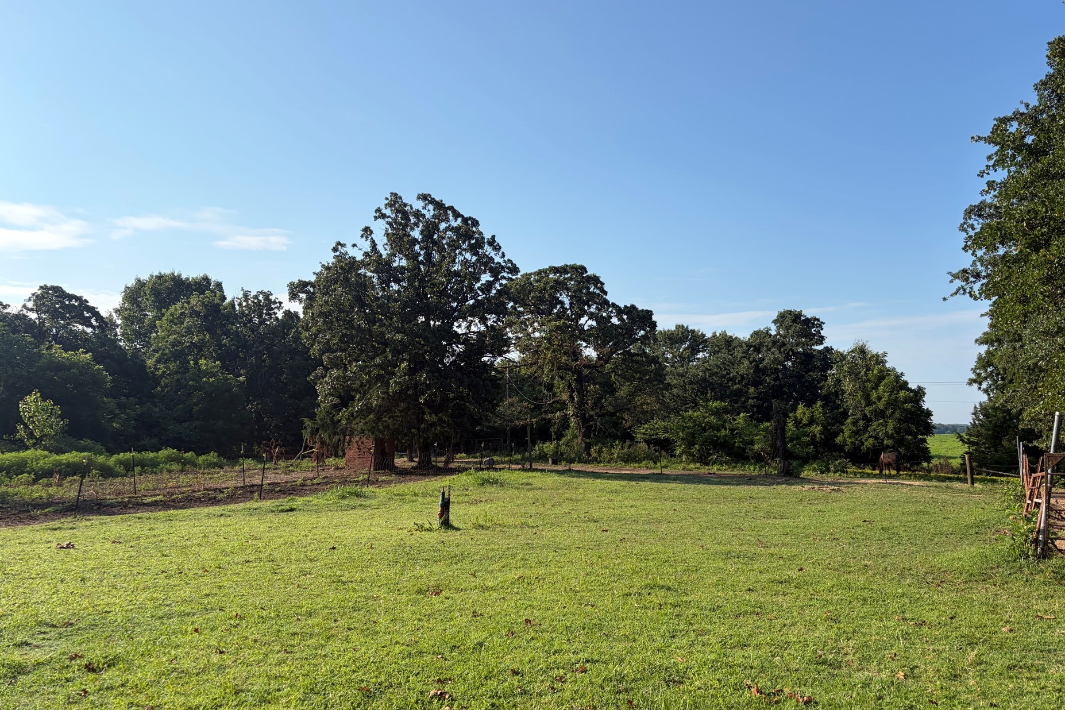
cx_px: 543
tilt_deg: +2.7
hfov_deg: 65.5
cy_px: 384
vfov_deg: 46.4
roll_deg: -0.4
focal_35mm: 28
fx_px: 828
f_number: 1.6
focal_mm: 5.96
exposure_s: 1/3125
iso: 50
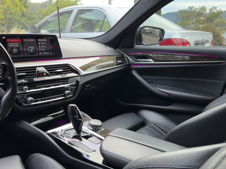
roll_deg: +1.4
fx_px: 229
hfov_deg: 52.6
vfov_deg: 40.7
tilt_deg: -15.2
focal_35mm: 35
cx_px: 113
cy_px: 84
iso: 100
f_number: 1.78
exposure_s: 1/49
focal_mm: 6.76
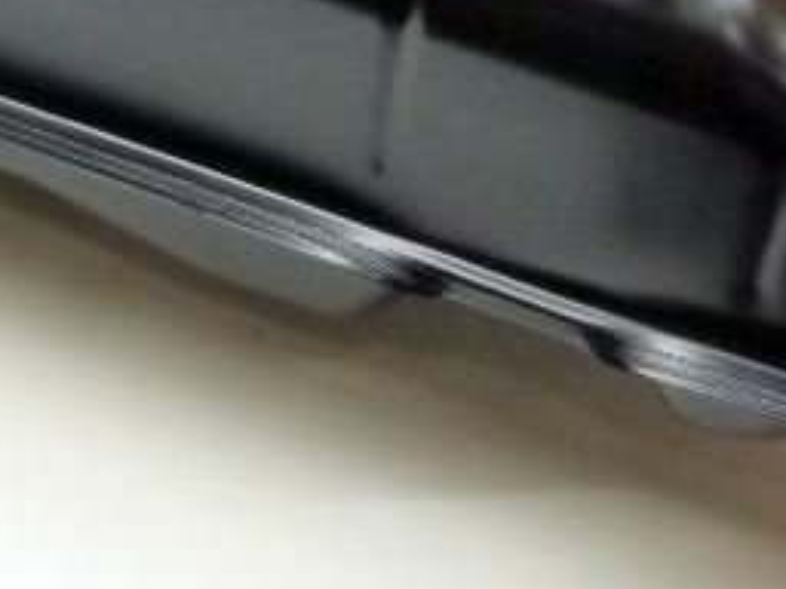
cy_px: -144
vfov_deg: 10.8
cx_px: -91
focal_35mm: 135
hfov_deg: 14.3
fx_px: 3065
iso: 400
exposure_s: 1/10
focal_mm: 6.1
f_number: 3.6
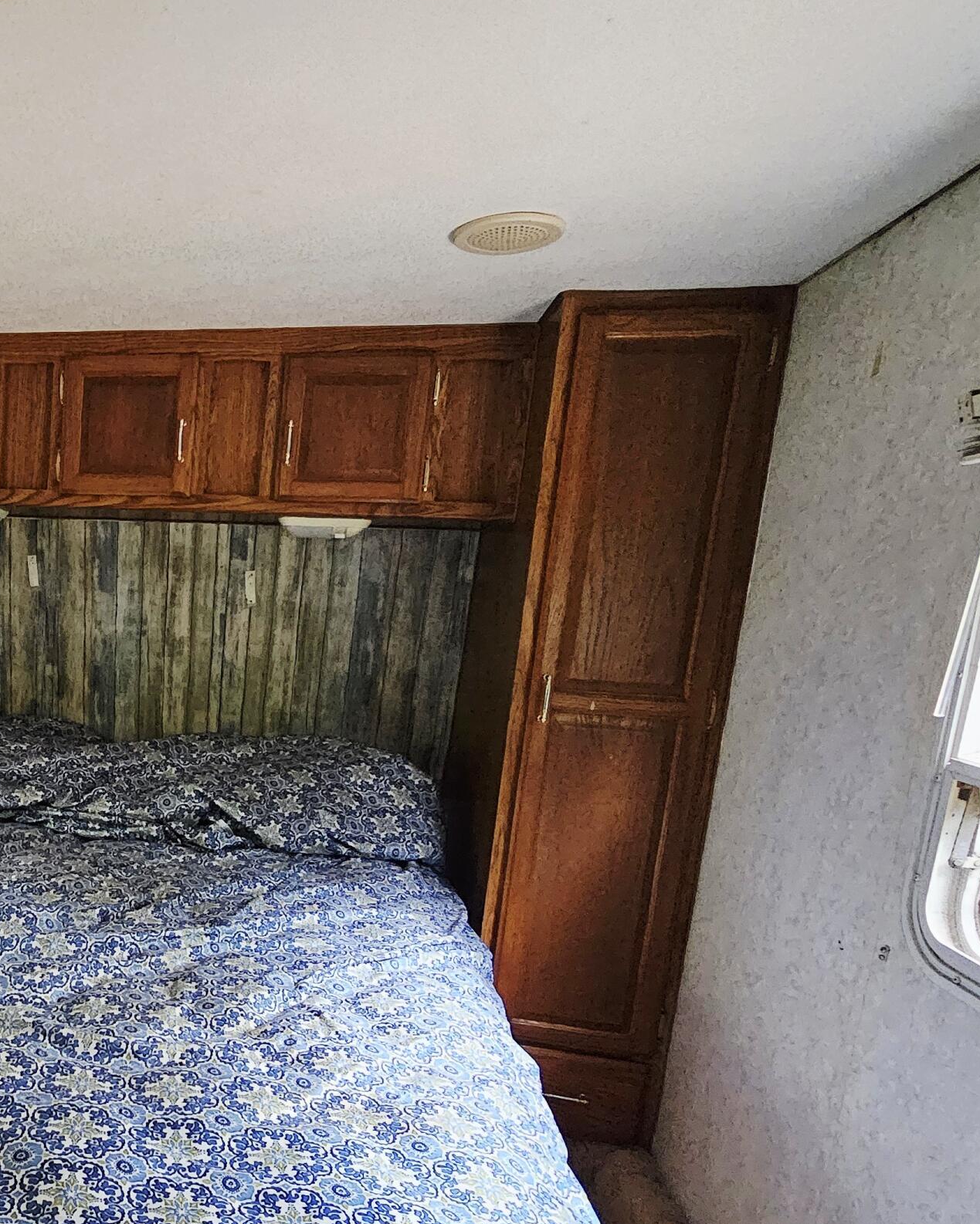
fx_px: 870
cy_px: 732
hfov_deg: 50.1
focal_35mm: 24
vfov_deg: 69.6
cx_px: 46
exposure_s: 1/24
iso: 1250
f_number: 2.2
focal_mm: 2.2
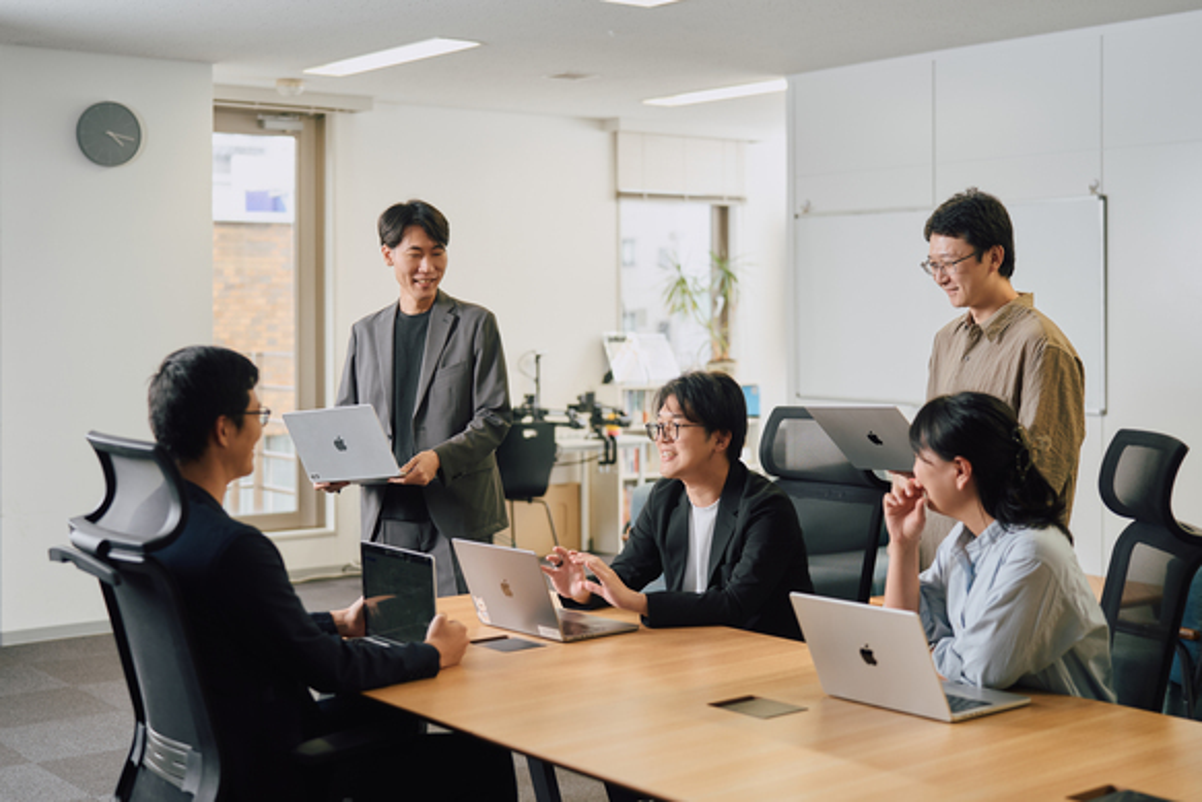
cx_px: 601
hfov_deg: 39.6
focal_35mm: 50
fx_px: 1670
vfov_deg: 27.0
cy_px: 401
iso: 200
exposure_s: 1/160
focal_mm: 50
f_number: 2
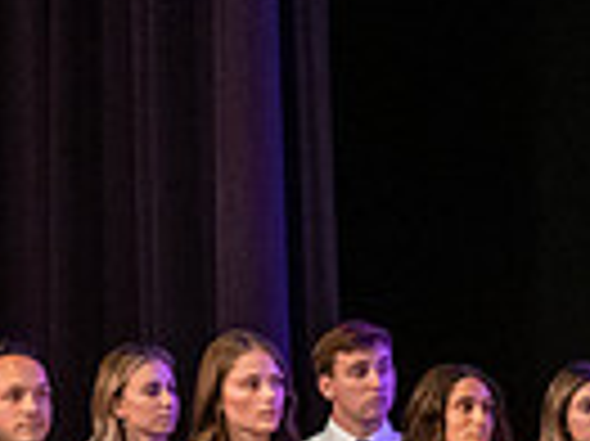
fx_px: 7629
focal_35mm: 448
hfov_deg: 4.4
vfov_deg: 3.3
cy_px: 583
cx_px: 689
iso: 5000
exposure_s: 1/125
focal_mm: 105
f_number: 2.8
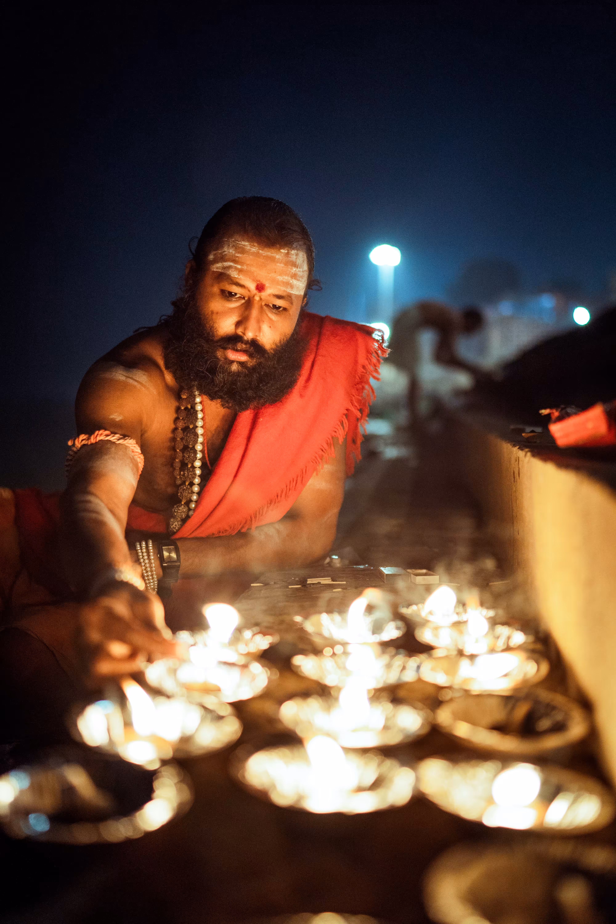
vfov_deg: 54.4
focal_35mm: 35
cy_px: 462
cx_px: 308
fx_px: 898
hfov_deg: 37.9
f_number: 1.4
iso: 1600
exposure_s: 1/250
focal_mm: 35
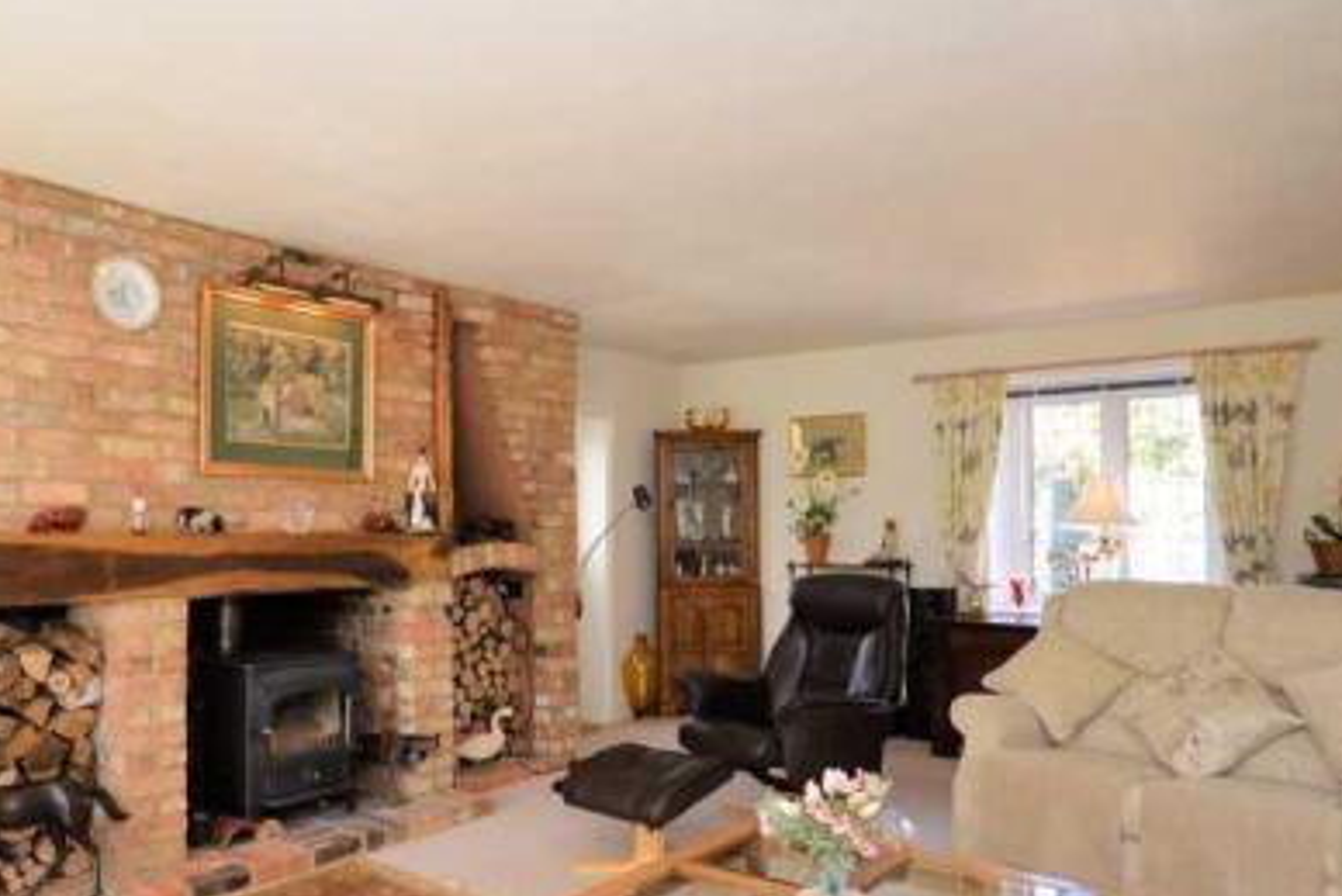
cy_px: 519
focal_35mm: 28
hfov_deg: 65.4
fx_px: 1038
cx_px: 564
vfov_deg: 46.5
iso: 400
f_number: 4.2
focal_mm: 11
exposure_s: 1/60
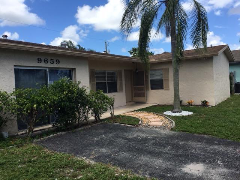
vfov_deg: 48.2
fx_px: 201
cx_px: 120
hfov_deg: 61.7
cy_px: 90
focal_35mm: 29
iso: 25
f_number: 2.2
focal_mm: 4.15
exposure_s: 1/1166
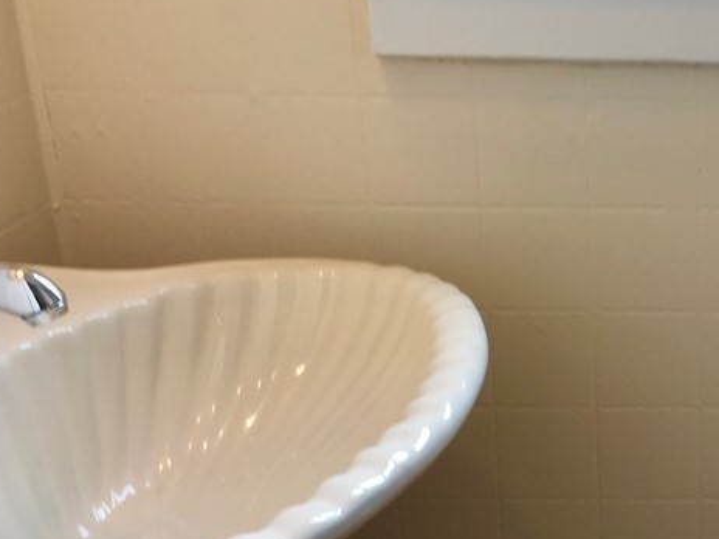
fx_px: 1329
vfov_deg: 22.8
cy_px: 375
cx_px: 745
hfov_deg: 28.1
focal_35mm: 64
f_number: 2.2
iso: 25
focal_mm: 4.15
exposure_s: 1/40
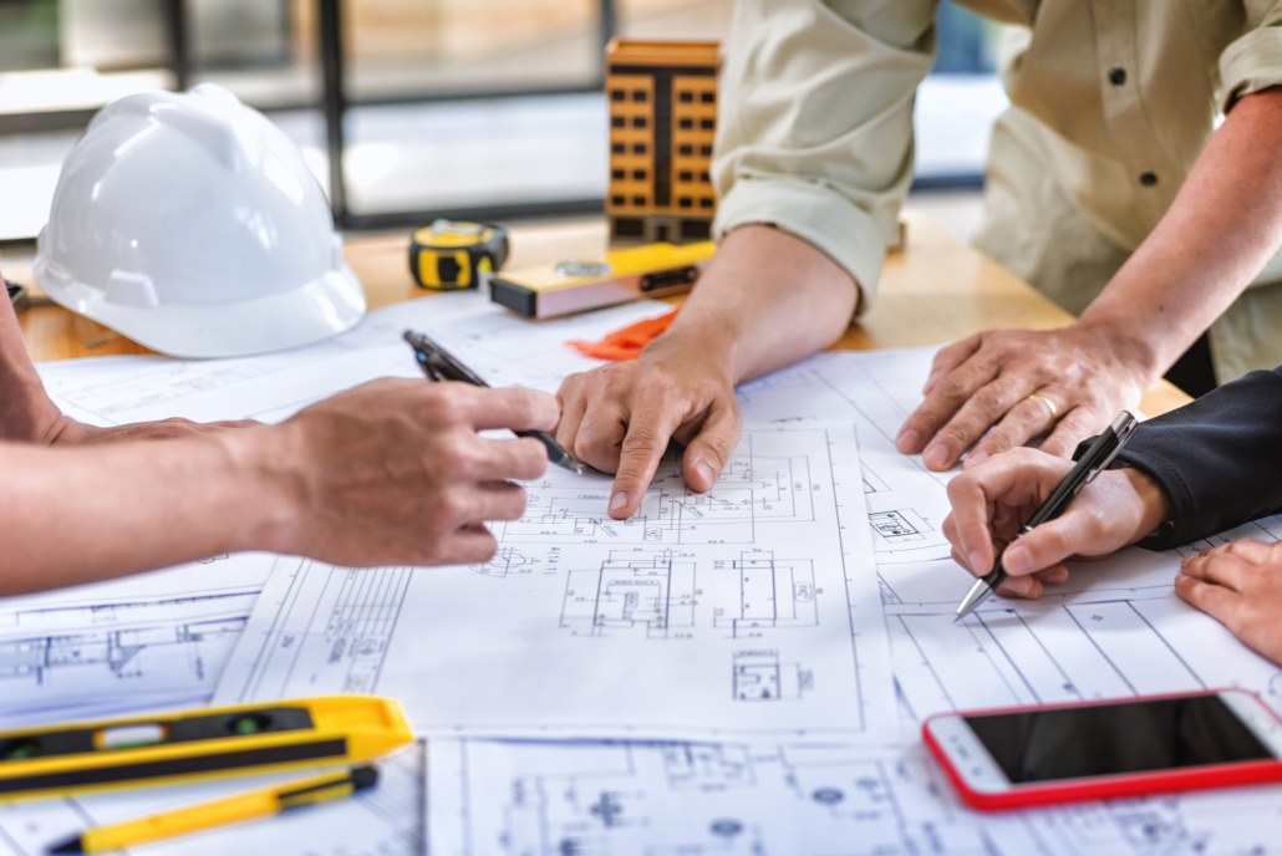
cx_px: 641
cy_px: 428
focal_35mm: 60
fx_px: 2138
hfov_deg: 33.4
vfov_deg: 22.7
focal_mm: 60
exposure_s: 1/100
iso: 320
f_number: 3.5
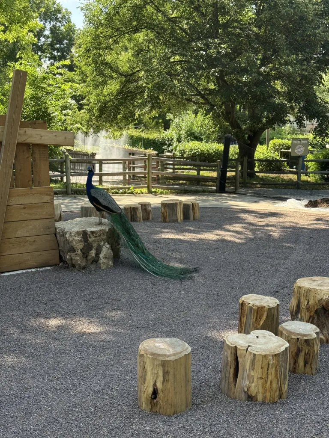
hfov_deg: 30.3
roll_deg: +1.2
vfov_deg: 39.7
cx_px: 164
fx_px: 608
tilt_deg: -11.5
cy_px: 219
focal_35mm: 48
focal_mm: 6.76
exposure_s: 1/802
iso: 80
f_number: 1.78
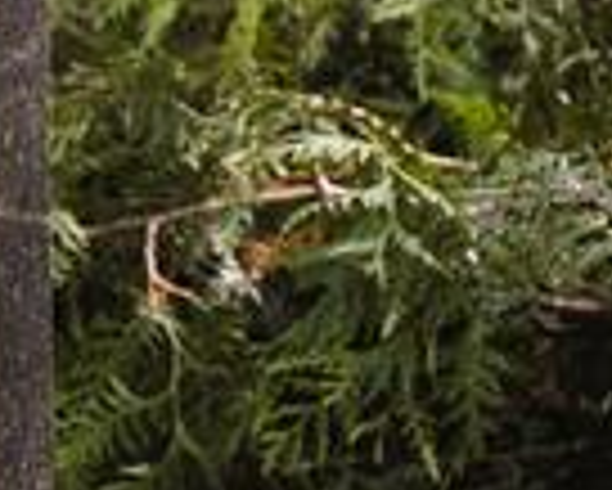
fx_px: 4795
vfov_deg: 5.7
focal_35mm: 265
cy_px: -526
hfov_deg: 6.8
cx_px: -1048
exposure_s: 1/80
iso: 200
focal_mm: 49.1
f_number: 4.5
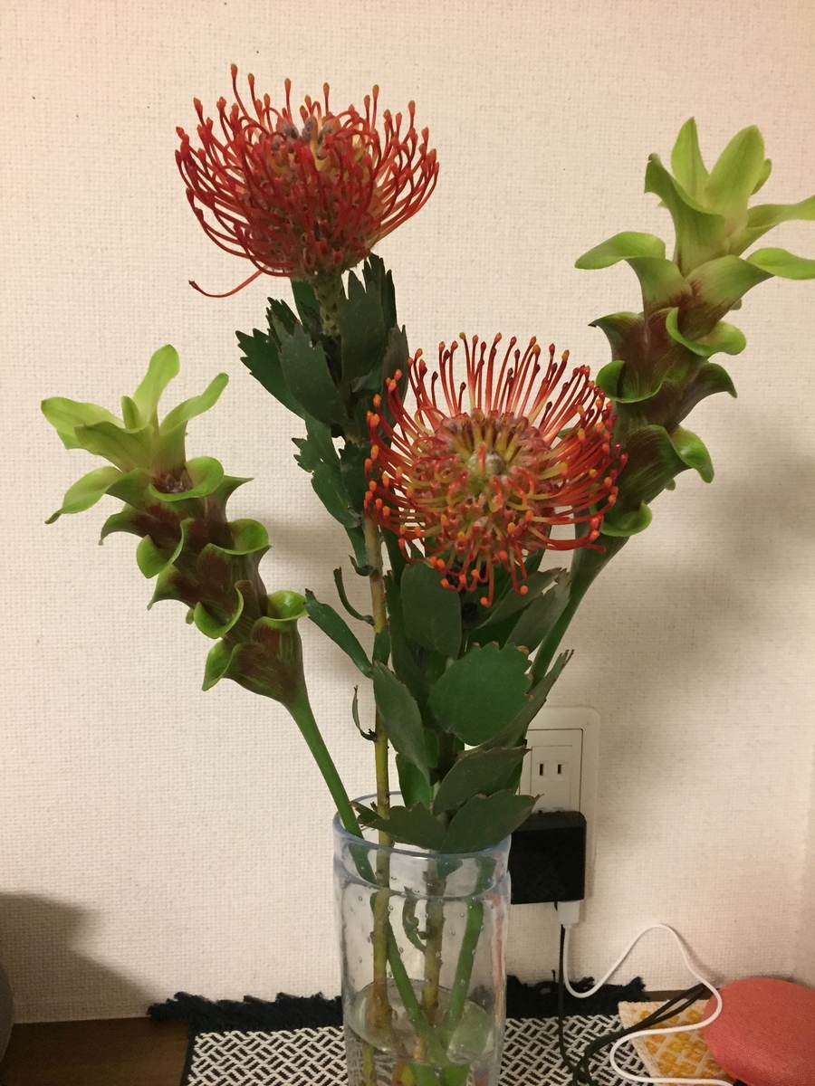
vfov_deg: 61.7
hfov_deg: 48.2
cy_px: 543
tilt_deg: -8.6
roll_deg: -1.4
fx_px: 910
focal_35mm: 29
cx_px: 408
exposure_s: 1/30
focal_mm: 4.15
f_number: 2.2
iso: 250
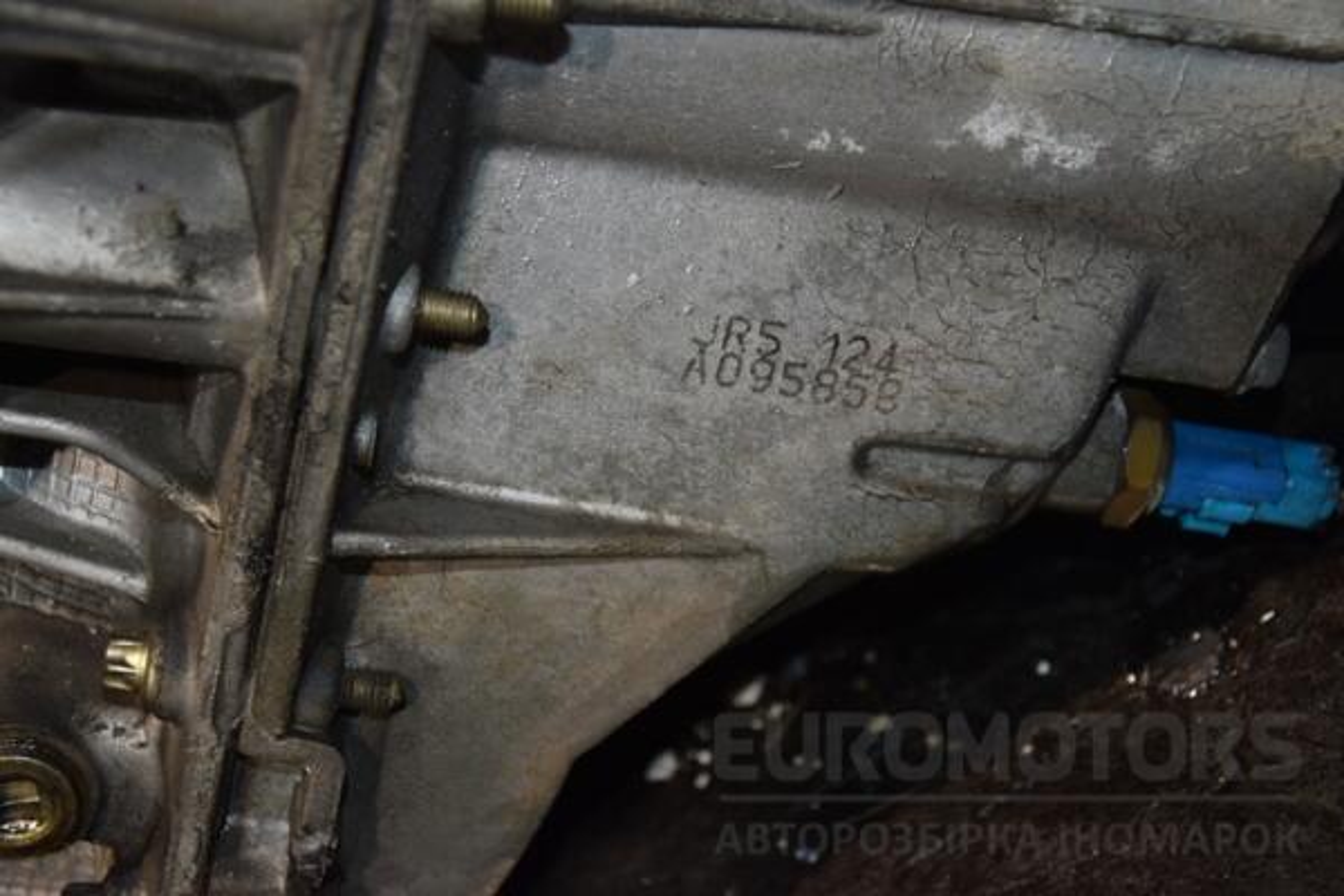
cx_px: 672
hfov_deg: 23.4
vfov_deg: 15.7
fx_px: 3248
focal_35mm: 87
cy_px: 448
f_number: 5
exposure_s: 1/60
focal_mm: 58
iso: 800
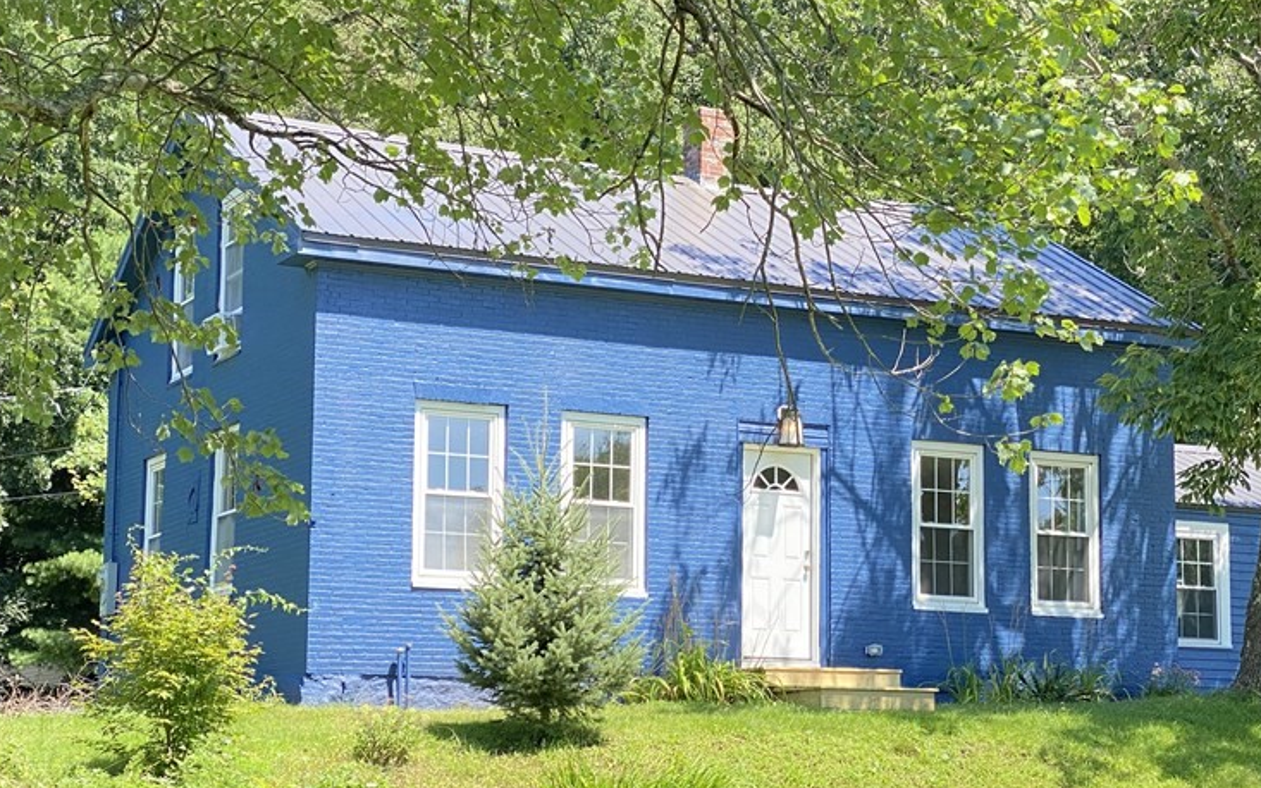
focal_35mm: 77
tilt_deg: +6.4
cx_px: 827
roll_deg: -0.2
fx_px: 2646
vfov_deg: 16.9
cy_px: 537
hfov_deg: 26.7
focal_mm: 6
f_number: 2
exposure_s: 1/318
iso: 20
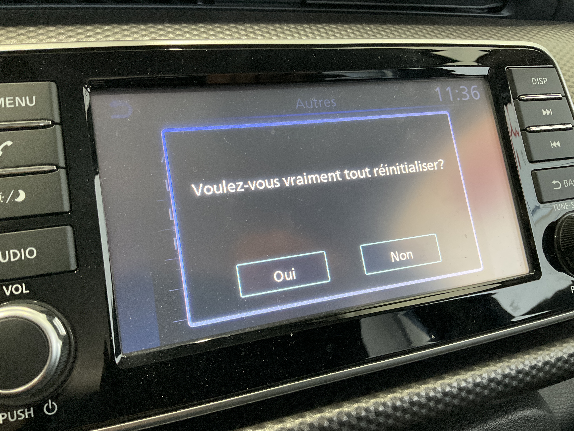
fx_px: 481
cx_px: 287
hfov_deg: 61.7
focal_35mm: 29
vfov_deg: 48.2
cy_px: 216
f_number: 1.8
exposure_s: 1/60
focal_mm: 3
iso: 250
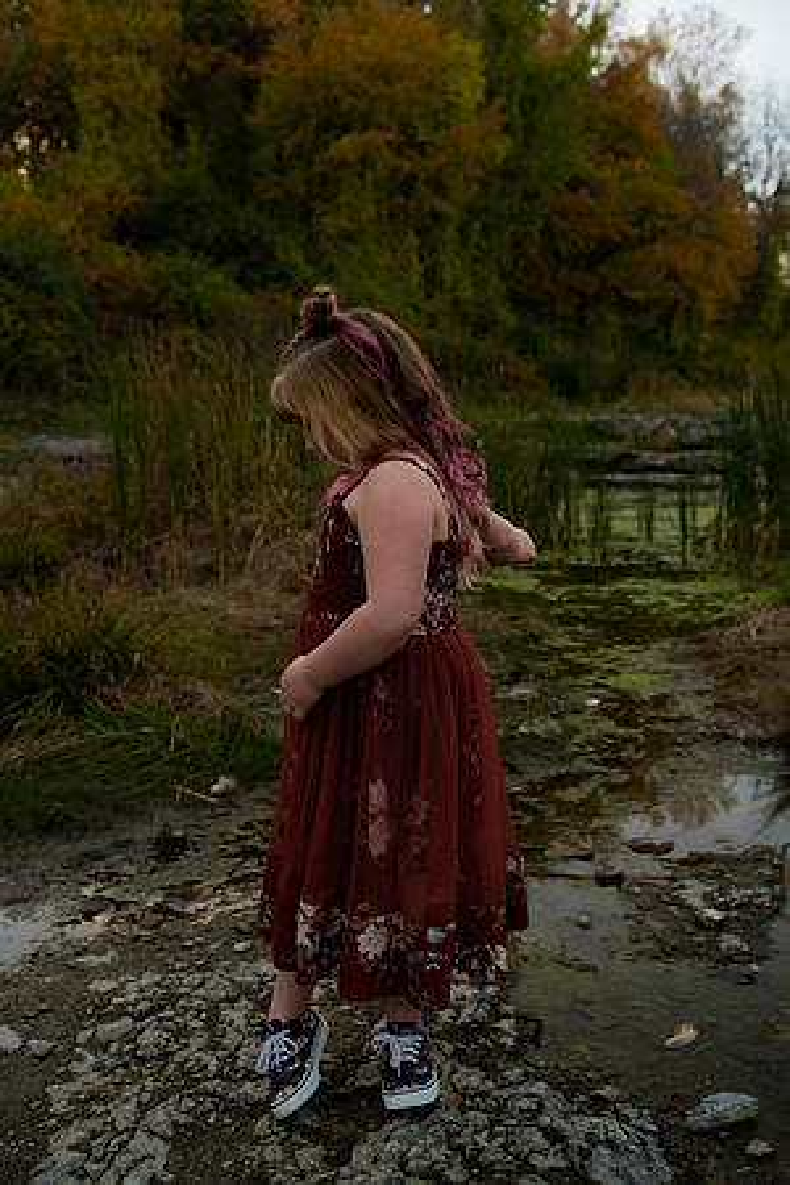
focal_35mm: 37
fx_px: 1218
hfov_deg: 35.9
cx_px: 395
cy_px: 592
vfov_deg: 51.9
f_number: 5
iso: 640
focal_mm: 37
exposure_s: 1/200
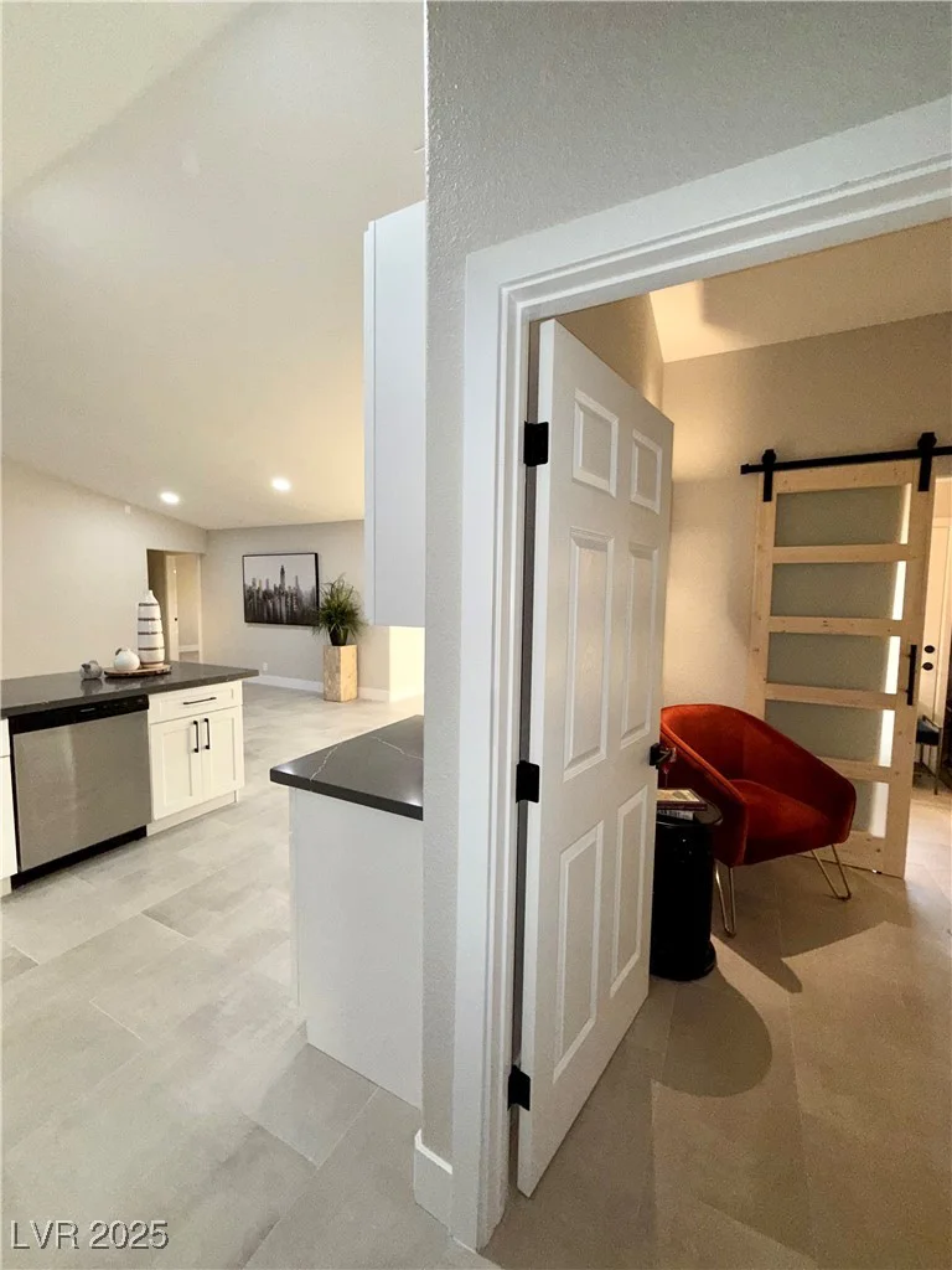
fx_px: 513
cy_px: 635
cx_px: 476
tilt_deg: -4.1
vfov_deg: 102.1
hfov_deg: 85.7
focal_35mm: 14
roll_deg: -0.6
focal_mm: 2.22
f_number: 2.2
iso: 80
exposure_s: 1/94
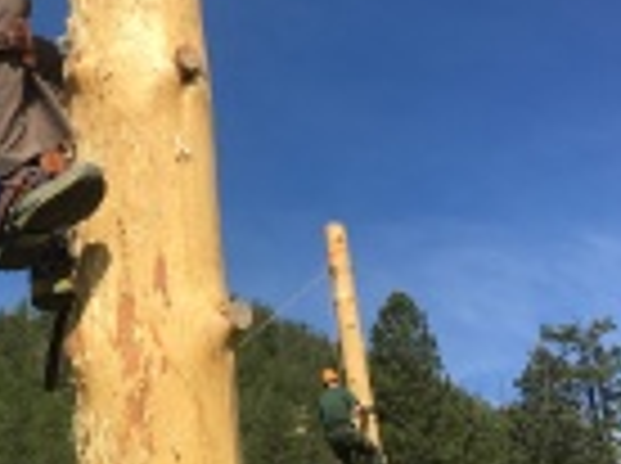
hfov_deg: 24.6
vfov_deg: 18.4
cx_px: 54
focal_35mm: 77
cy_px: -32
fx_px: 1379
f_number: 2.2
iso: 25
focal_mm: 4.15
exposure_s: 1/1748
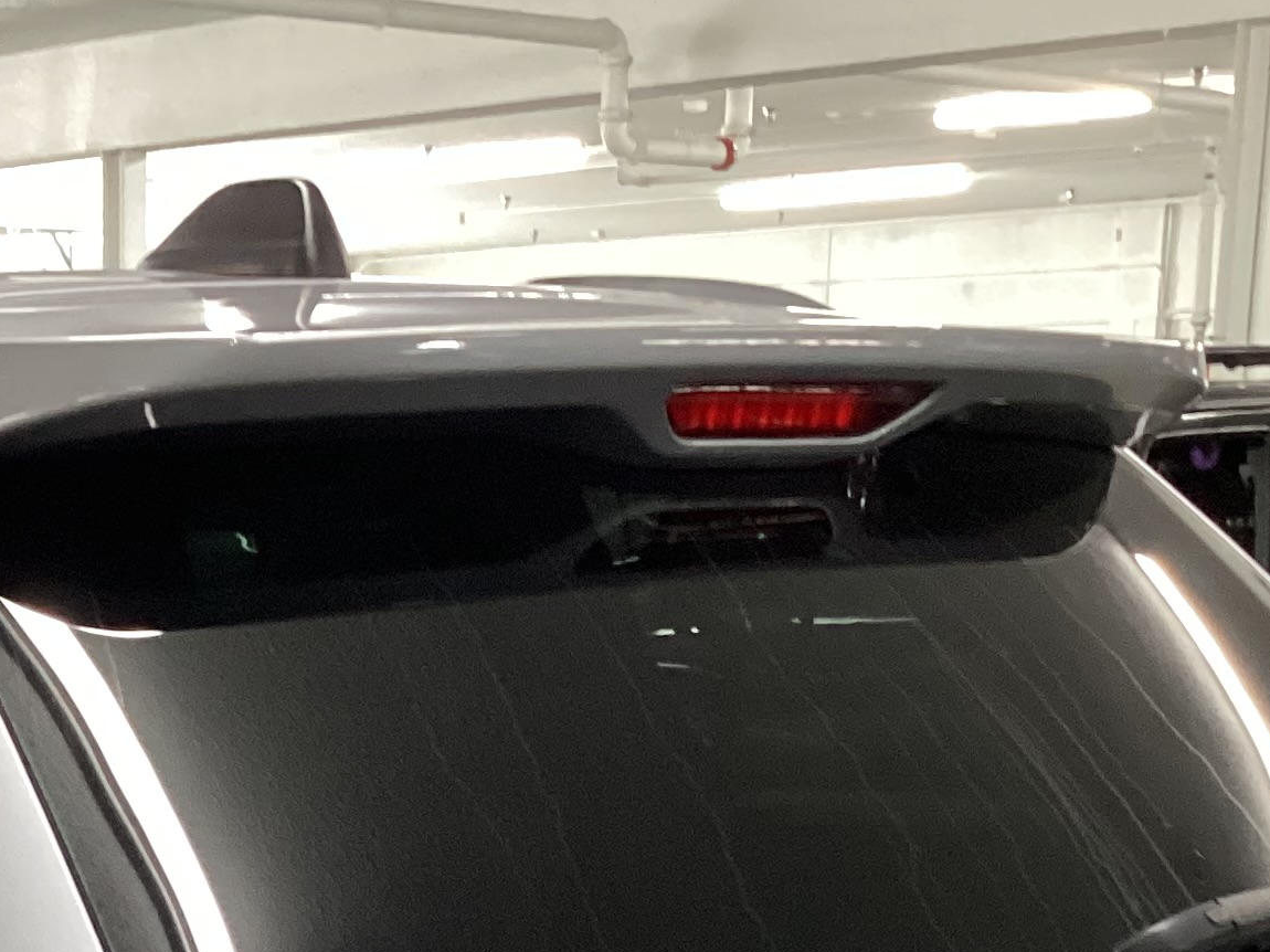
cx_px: -21
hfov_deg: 21.4
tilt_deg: -16.6
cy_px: 1329
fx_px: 3228
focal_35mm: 88
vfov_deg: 15.7
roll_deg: +0.3
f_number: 2.4
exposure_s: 1/50
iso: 320
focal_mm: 3.3
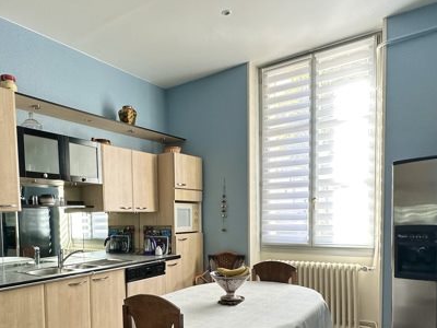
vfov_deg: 48.2
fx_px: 353
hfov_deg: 62.3
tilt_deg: -2.5
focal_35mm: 28
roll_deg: +1.5
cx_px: 157
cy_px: 238
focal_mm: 2.22
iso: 125
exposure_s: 1/99
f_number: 2.2
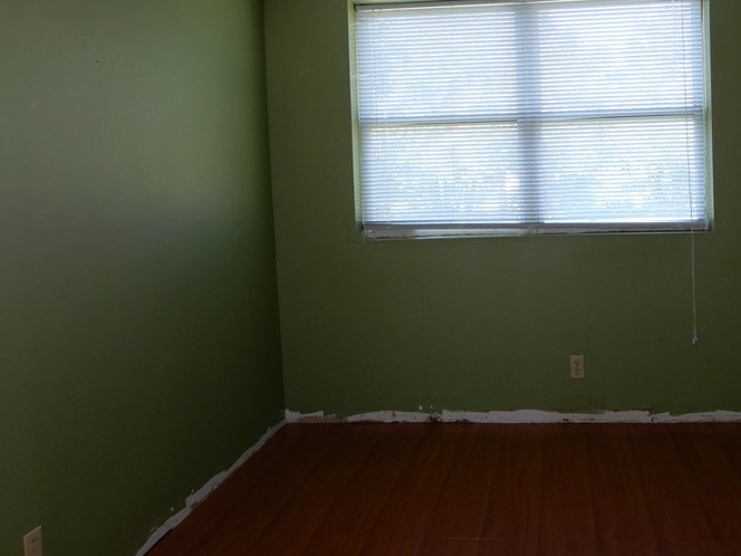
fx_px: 792
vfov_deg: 38.5
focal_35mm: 37
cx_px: 471
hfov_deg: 49.6
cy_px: 214
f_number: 3.4
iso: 140
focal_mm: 4.3
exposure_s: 1/30
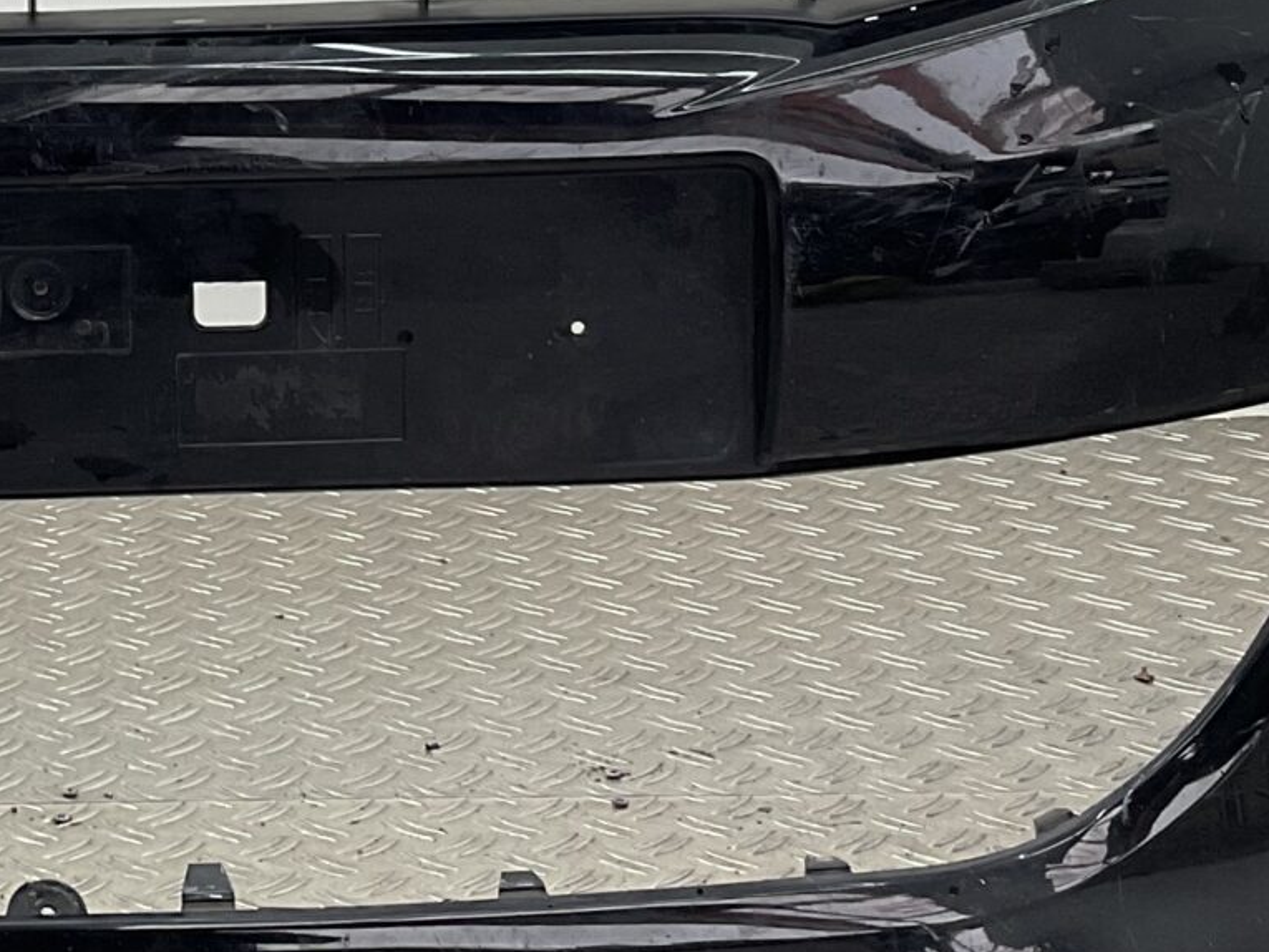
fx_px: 3557
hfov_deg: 19.7
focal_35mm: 97
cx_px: 23
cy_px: -36
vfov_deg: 14.9
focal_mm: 3
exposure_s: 1/120
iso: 25
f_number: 1.8
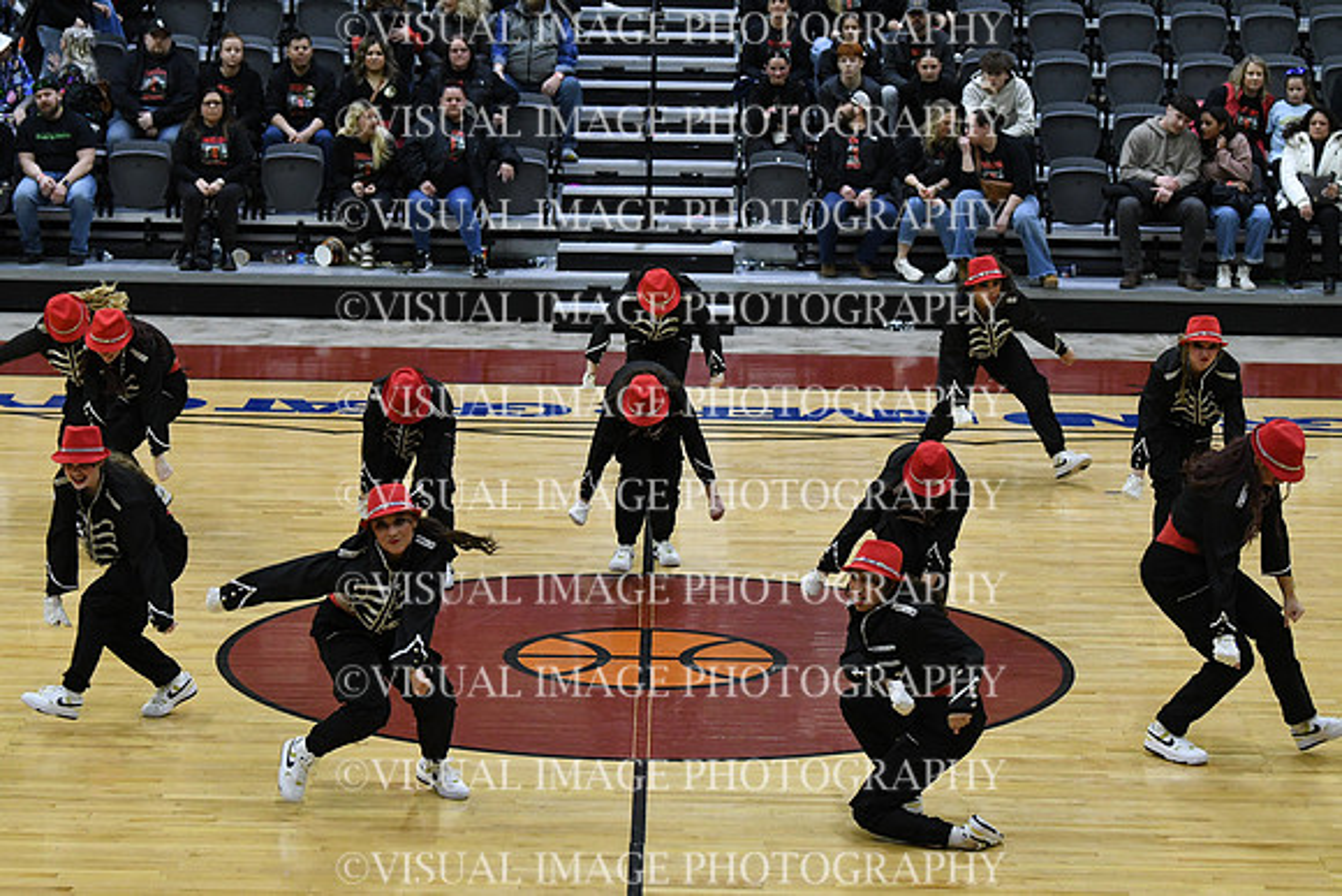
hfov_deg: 18.9
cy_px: 448
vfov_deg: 12.7
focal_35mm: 108
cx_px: 671
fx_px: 4027
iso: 3200
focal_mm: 72
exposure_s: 1/400
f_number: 3.5
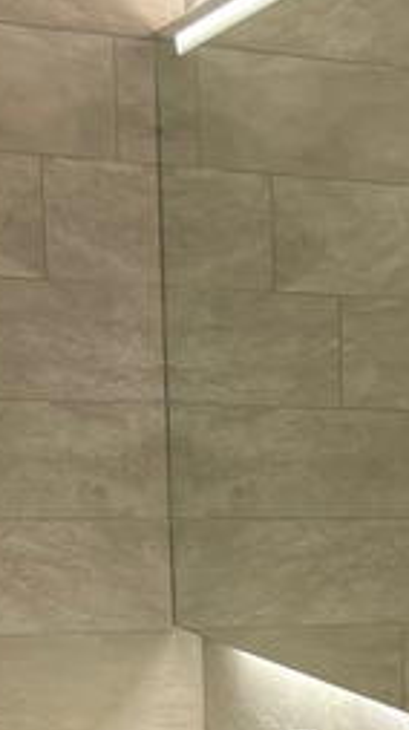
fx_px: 1815
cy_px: 808
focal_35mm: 94
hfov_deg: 12.4
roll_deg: -1.4
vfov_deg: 21.5
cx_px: 567
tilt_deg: -12.3
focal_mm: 5.7
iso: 100
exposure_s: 1/100
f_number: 1.5
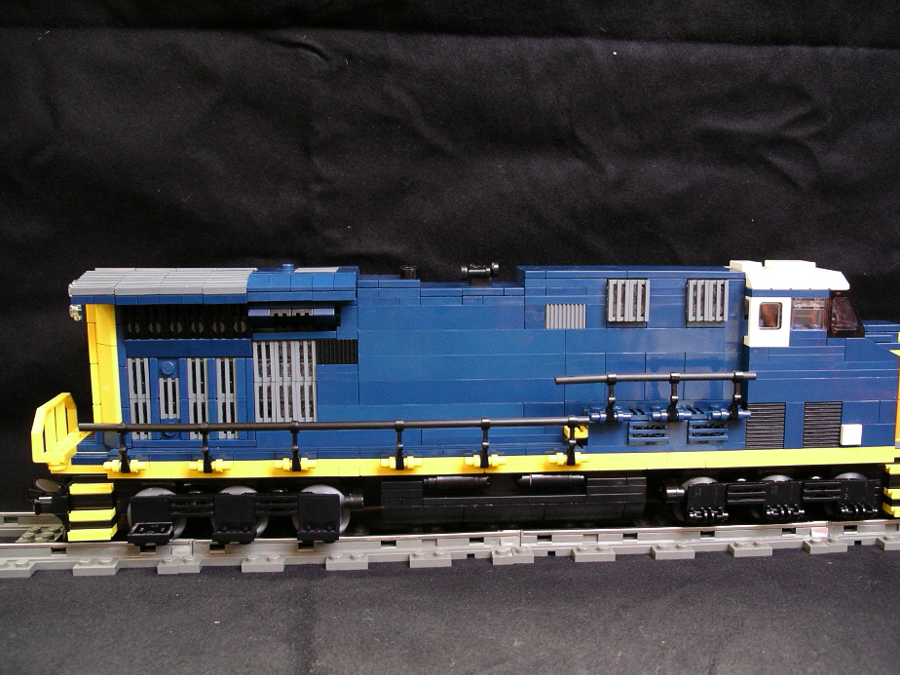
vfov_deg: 35.1
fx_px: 1066
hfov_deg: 45.7
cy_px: 371
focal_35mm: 41
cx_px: 490
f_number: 2.8
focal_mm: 7.8
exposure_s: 1/20
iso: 200
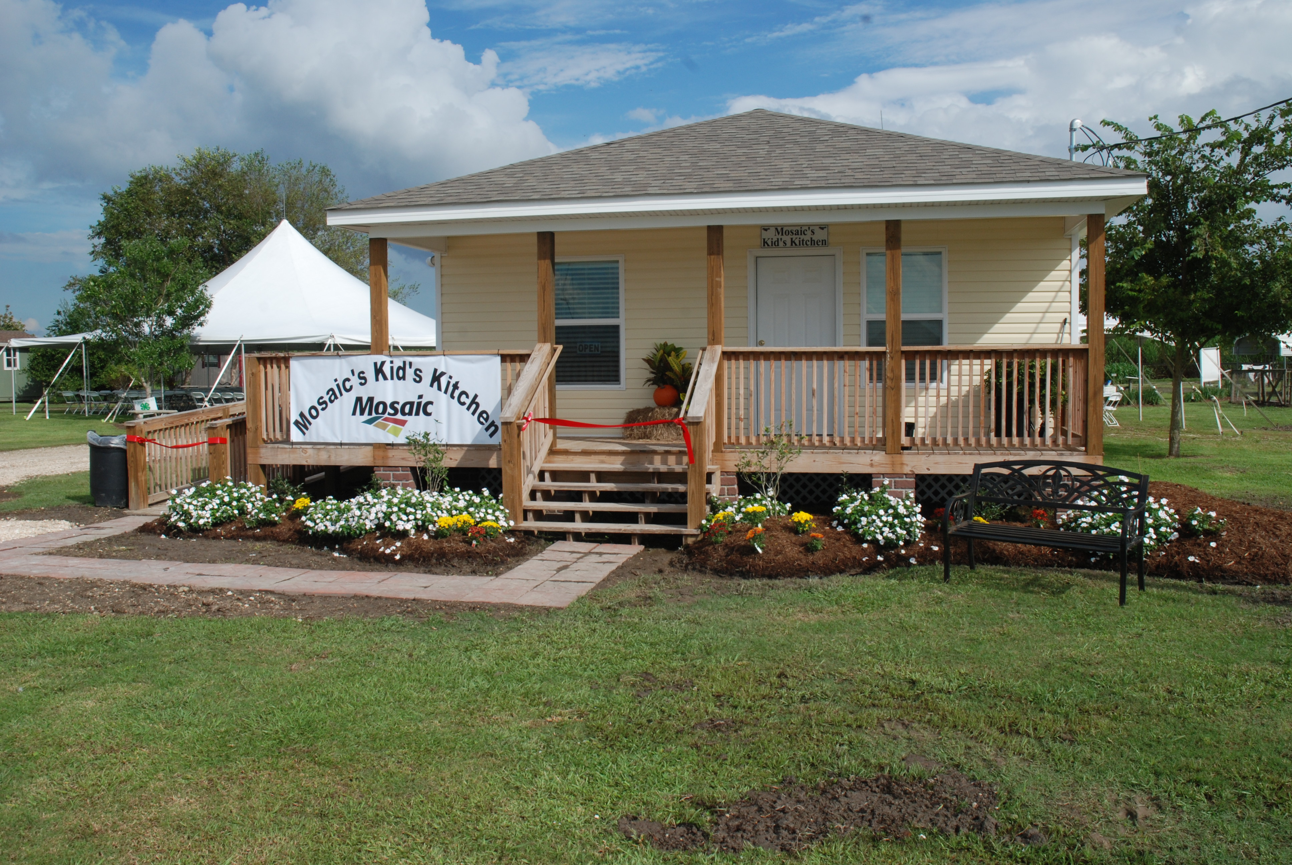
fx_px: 1347
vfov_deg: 35.6
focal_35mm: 38
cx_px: 646
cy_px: 432
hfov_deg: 51.2
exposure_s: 1/200
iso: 200
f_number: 16
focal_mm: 25
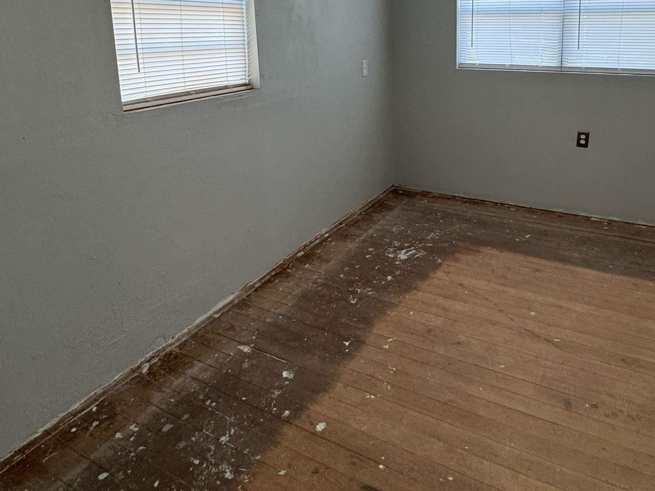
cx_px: 404
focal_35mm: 25
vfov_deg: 51.5
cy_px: 100
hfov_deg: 68.4
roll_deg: +0.4
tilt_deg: -9.1
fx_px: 473
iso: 125
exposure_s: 1/120
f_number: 2.2
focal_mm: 2.22
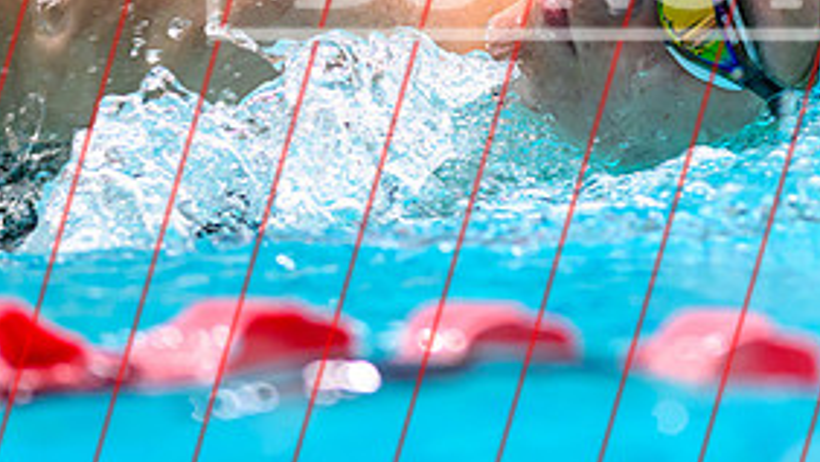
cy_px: -46
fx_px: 19167
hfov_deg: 2.5
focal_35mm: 881
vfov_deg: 1.4
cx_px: 601
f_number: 2.8
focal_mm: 300
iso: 2500
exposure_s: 1/800
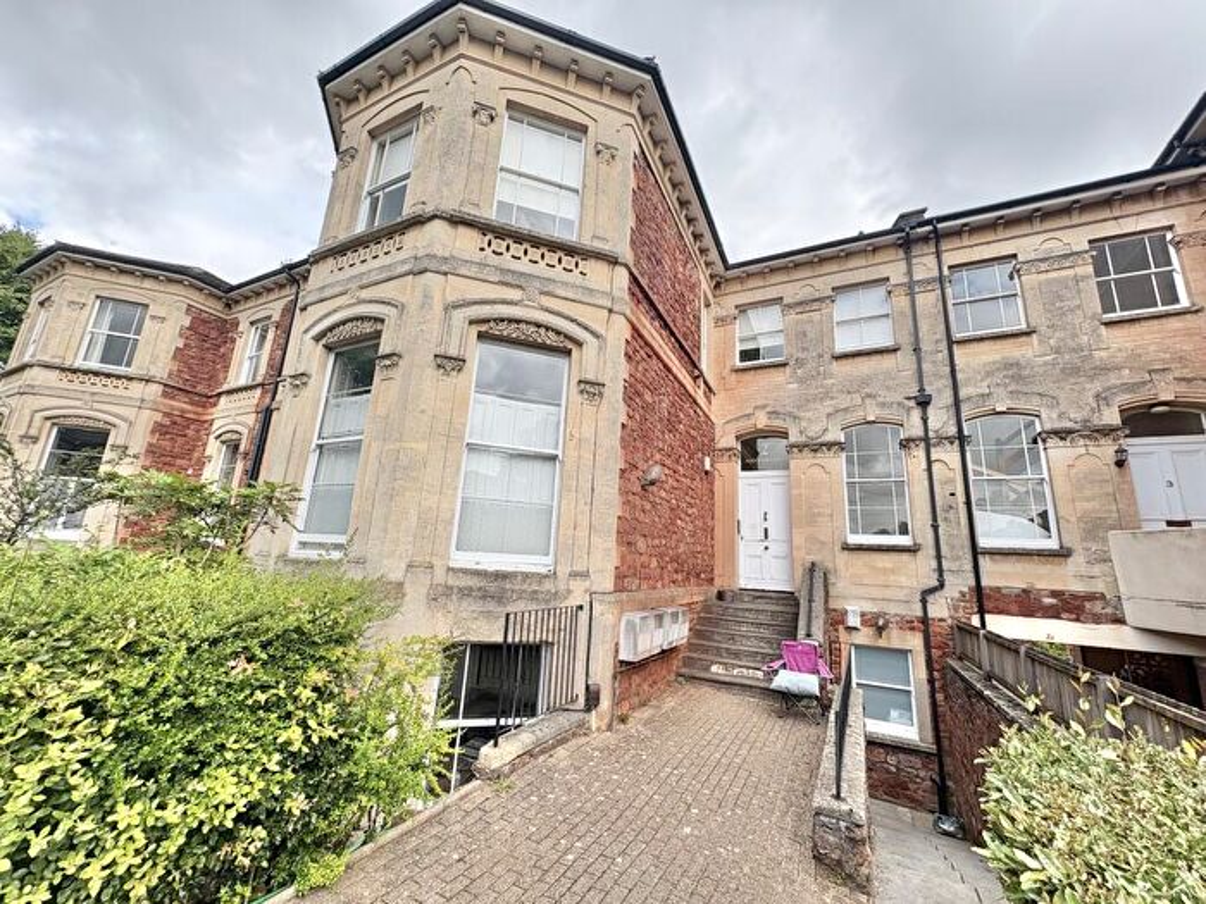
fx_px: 488
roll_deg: -3.4
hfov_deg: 102.1
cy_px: 452
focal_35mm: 14
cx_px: 603
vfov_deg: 85.7
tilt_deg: +14.2
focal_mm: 2.22
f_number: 2.2
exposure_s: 1/625
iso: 40
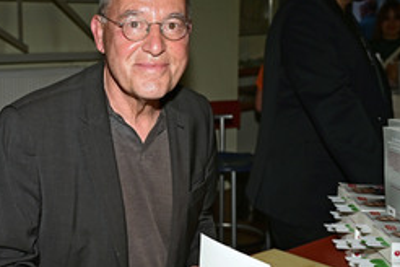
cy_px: 153
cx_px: 149
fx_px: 621
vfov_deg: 24.2
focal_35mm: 56
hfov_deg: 35.5
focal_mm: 30.5
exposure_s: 1/200
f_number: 4.5
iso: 800
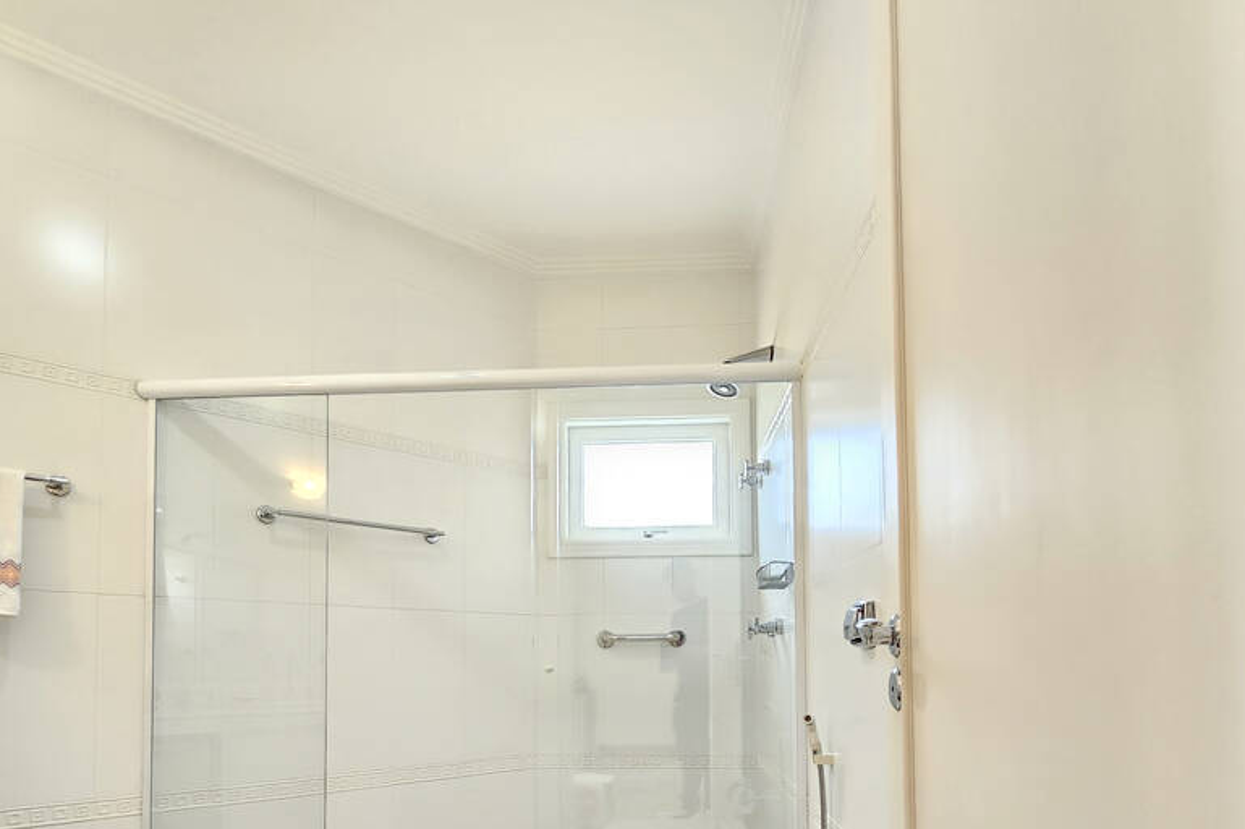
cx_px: 630
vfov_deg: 59.8
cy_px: 654
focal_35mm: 19
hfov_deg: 86.9
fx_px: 657
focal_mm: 2.2
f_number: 2.2
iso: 400
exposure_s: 1/60
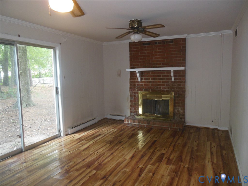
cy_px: 93
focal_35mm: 25
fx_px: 179
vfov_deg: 54.9
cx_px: 124
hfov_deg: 69.4
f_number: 3.2
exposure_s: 1/25
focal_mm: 4.5
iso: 250
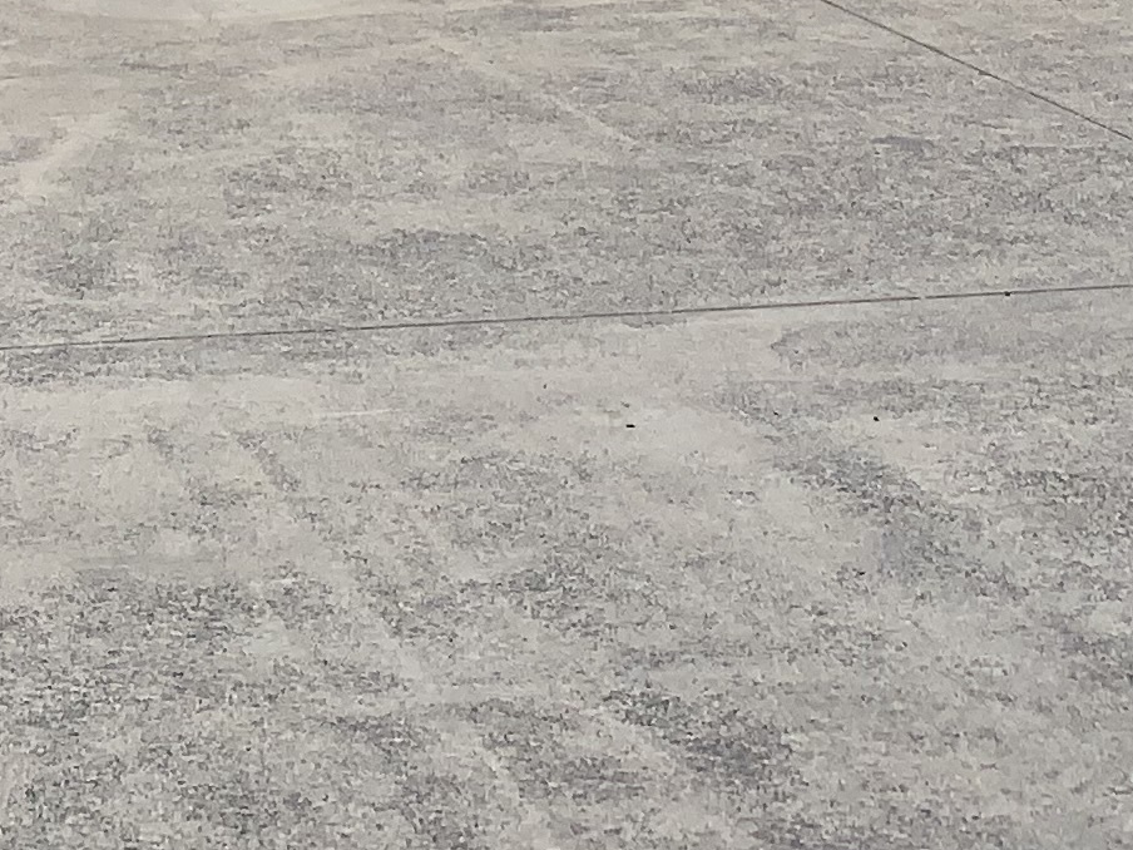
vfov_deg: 11.5
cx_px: 179
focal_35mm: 116
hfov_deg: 16.8
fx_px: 3797
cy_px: -822
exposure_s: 1/796
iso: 25
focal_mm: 4.25
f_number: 1.8
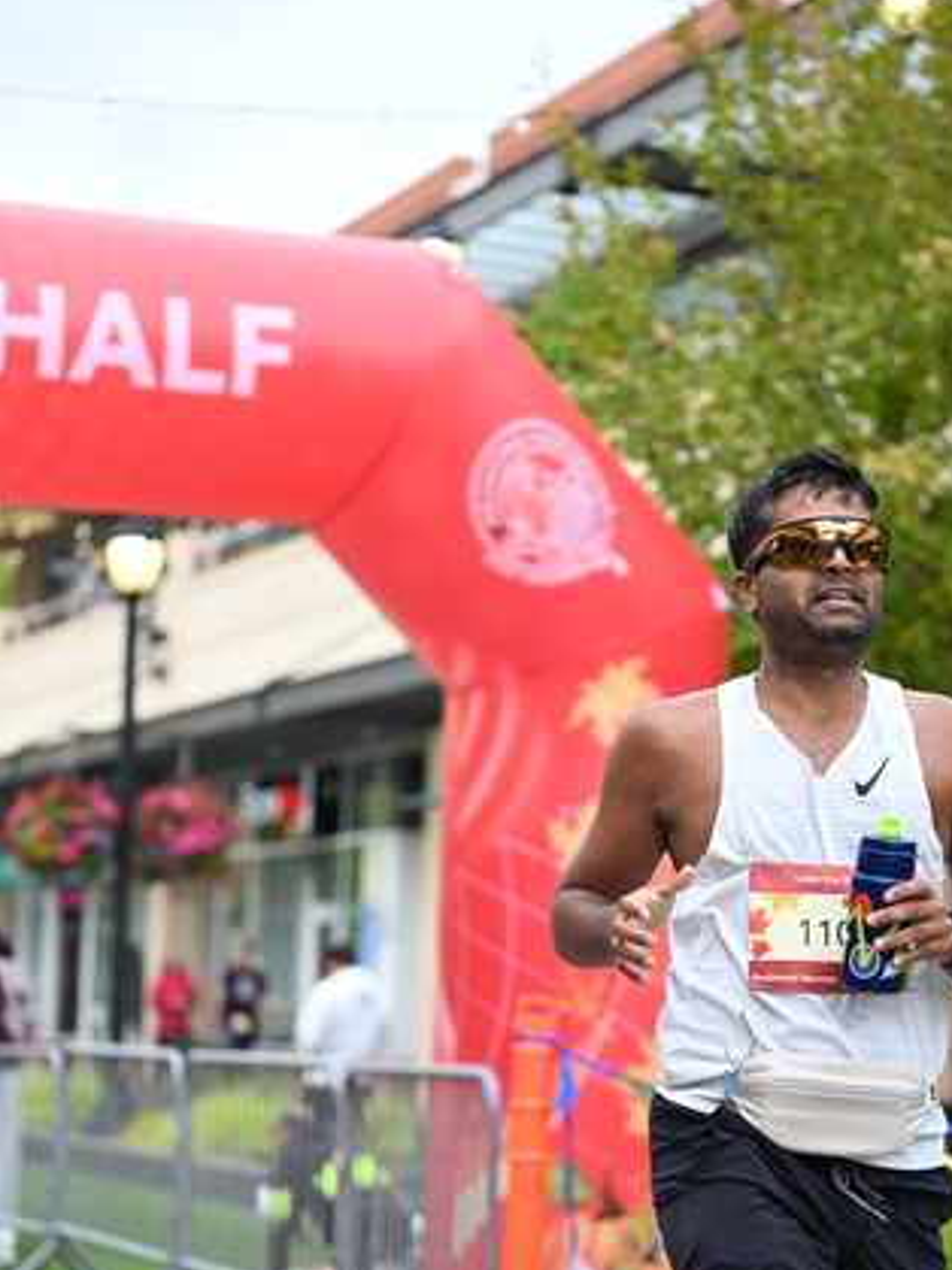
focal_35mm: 96
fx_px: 3522
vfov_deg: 20.4
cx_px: 553
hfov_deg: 15.4
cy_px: 815
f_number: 2.8
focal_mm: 76
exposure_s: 1/1600
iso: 1000
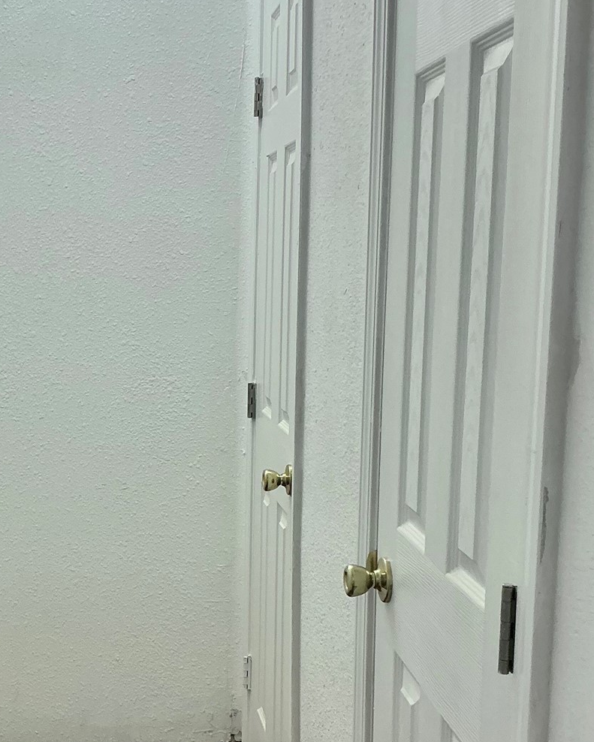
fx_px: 1208
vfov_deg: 33.9
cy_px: 489
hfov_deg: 26.9
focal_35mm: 55
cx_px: 86
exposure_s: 1/60
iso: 40
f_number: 1.8
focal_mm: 3
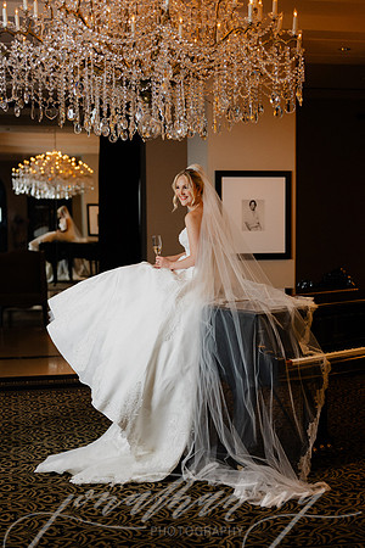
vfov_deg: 39.6
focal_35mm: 50
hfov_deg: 27.0
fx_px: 760
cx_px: 182
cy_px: 274
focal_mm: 50
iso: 250
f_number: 2.2
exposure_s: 1/200
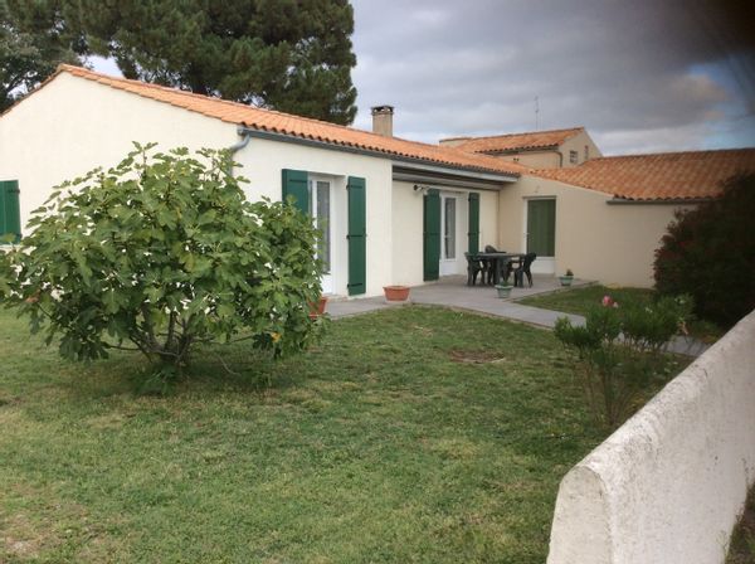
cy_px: 282
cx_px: 378
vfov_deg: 44.0
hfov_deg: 56.9
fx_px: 697
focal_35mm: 32
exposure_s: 1/204
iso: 32
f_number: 2.4
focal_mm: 3.3
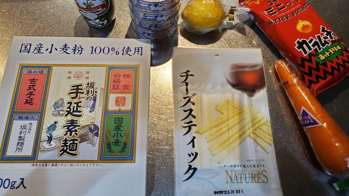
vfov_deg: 40.0
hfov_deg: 66.1
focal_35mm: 29
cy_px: 79
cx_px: 174
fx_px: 268
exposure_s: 1/100
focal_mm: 4.3
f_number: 2.4
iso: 250
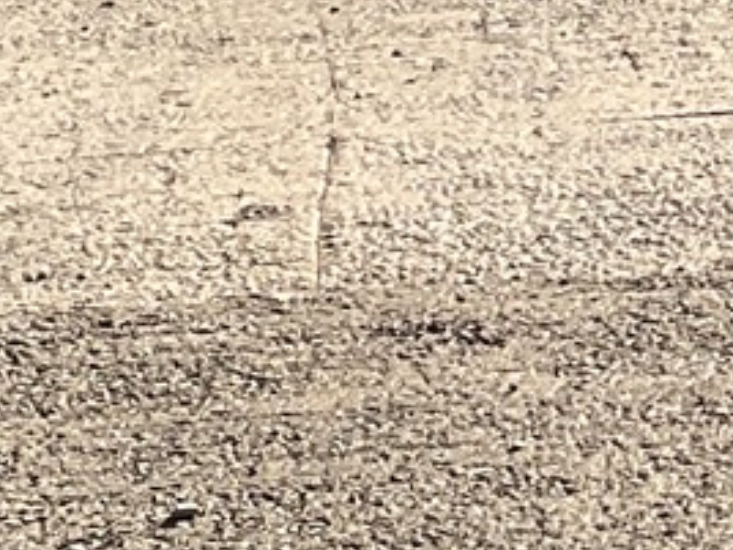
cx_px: 1244
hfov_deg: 8.6
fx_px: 4701
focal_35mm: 222
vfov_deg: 6.6
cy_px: -265
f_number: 1.8
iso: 16
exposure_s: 1/2227
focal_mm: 3
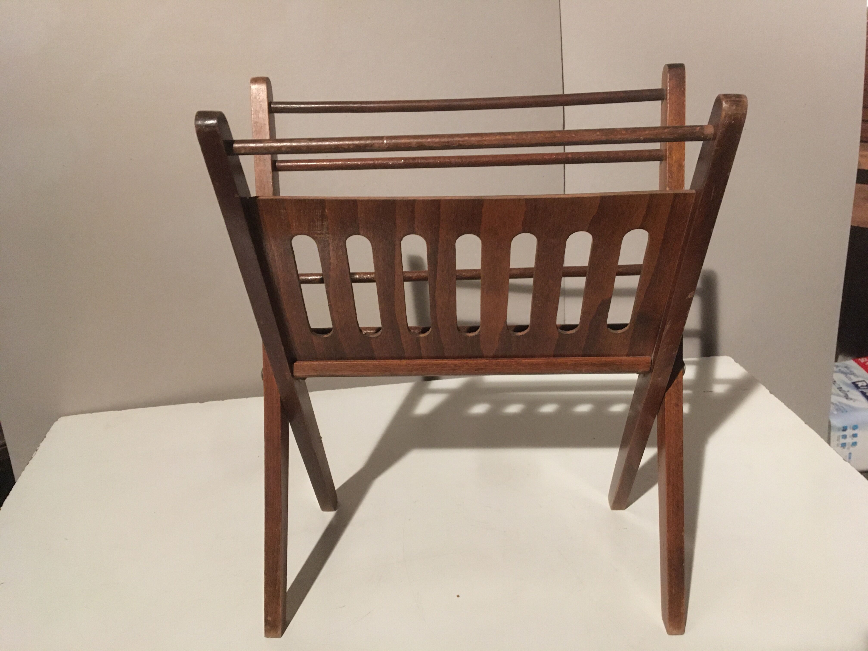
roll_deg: +0.1
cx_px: 434
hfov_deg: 61.7
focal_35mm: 29
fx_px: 727
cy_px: 326
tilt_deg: -20.7
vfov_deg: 48.2
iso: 400
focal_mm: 4.15
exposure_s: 1/17
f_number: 2.2
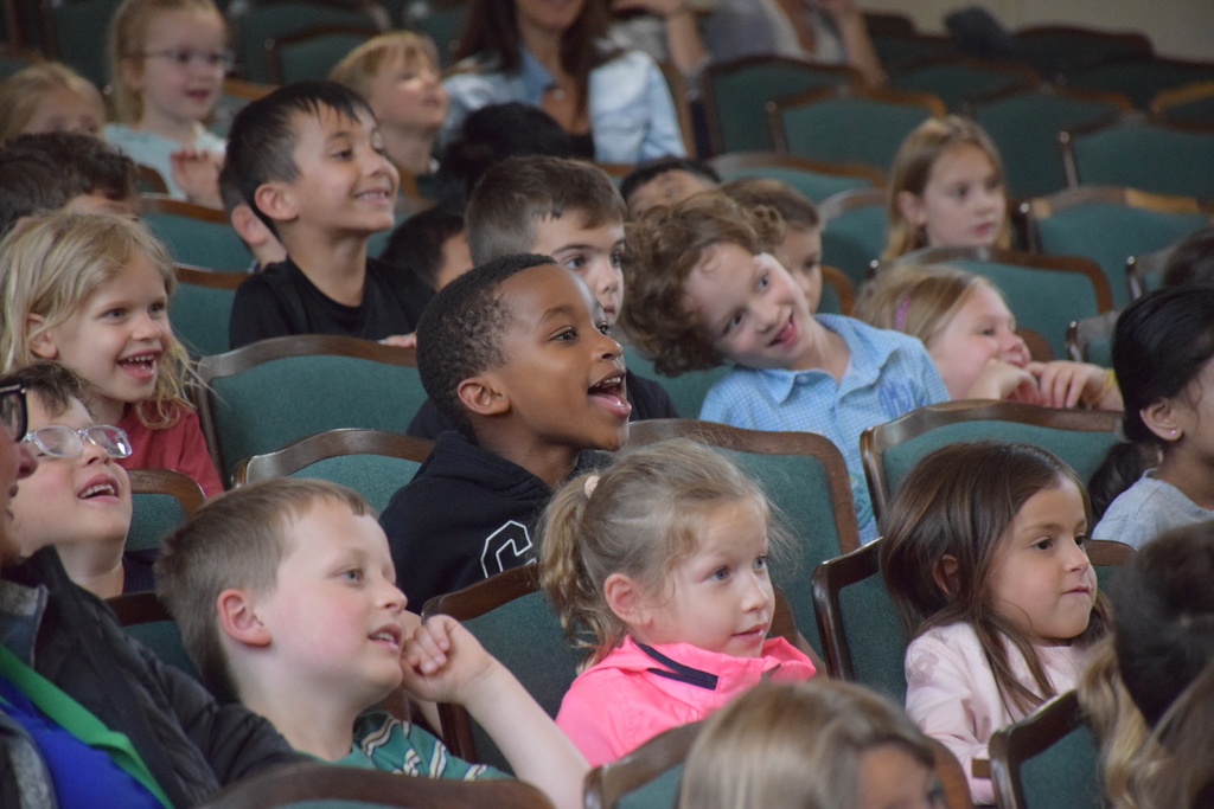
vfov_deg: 6.5
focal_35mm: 210
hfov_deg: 9.8
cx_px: 607
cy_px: 404
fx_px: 7082
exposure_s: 1/125
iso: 5000
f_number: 5.6
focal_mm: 140
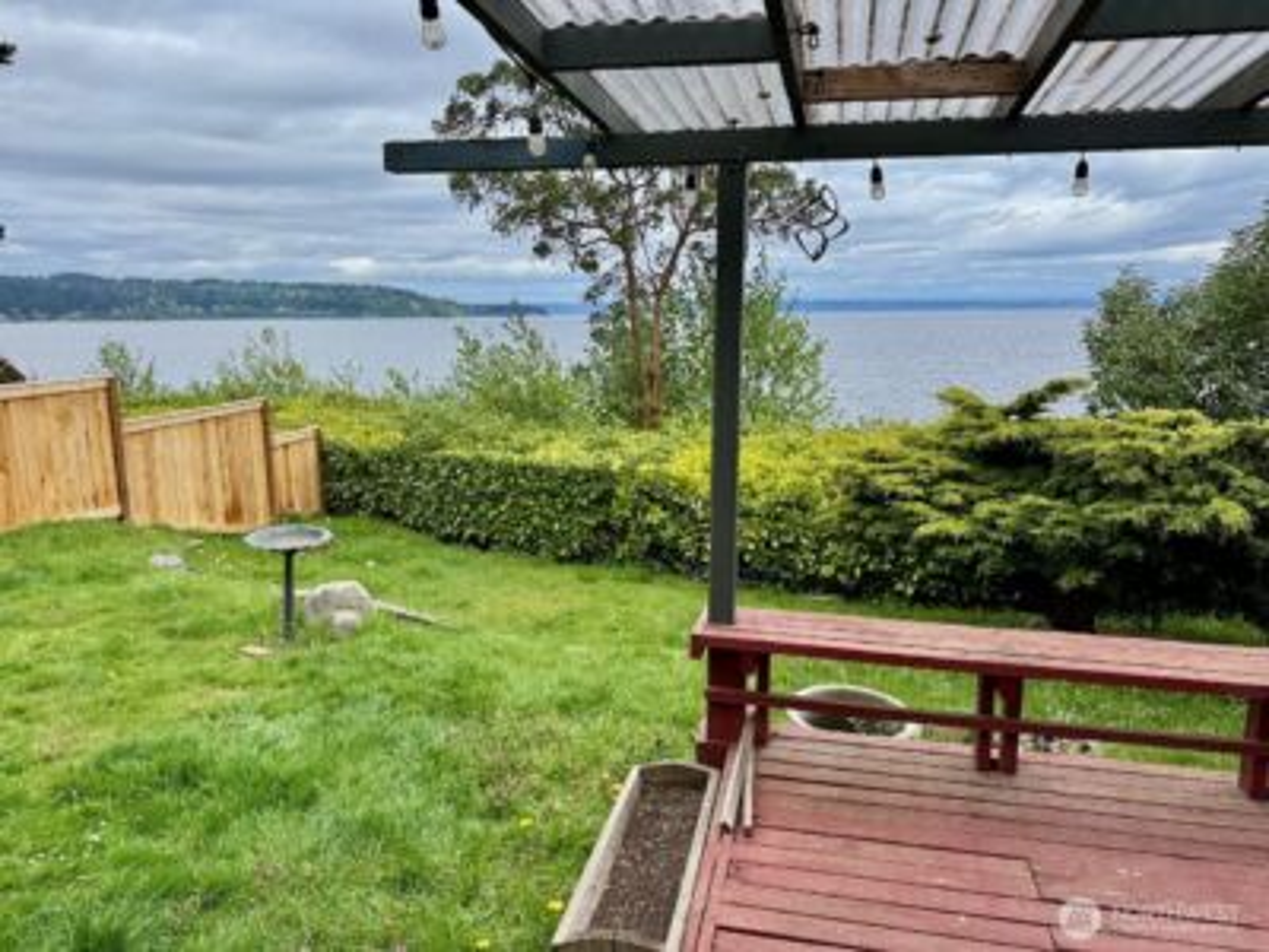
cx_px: 634
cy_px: 476
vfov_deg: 56.8
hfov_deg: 71.6
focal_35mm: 24
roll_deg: +1.0
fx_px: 880
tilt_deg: -9.8
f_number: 1.78
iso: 80
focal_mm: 6.76
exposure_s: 1/1637
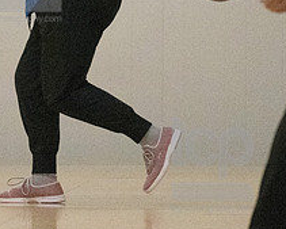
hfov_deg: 3.7
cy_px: -24
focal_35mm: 520
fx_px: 4404
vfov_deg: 3.0
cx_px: 20
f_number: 4
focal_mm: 135
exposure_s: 1/1250
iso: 10000
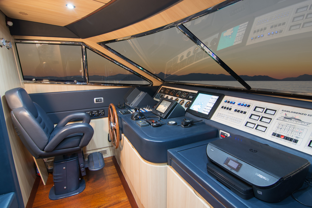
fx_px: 156
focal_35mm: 18
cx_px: 156
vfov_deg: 67.4
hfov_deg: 90.0
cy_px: 104
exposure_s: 1
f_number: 6.3
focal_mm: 12
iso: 200
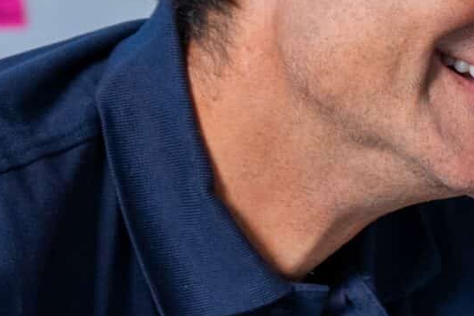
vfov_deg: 6.2
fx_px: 2897
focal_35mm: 220
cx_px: 732
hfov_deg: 9.1
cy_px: 311
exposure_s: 1/50
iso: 1000
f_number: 4.5
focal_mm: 46
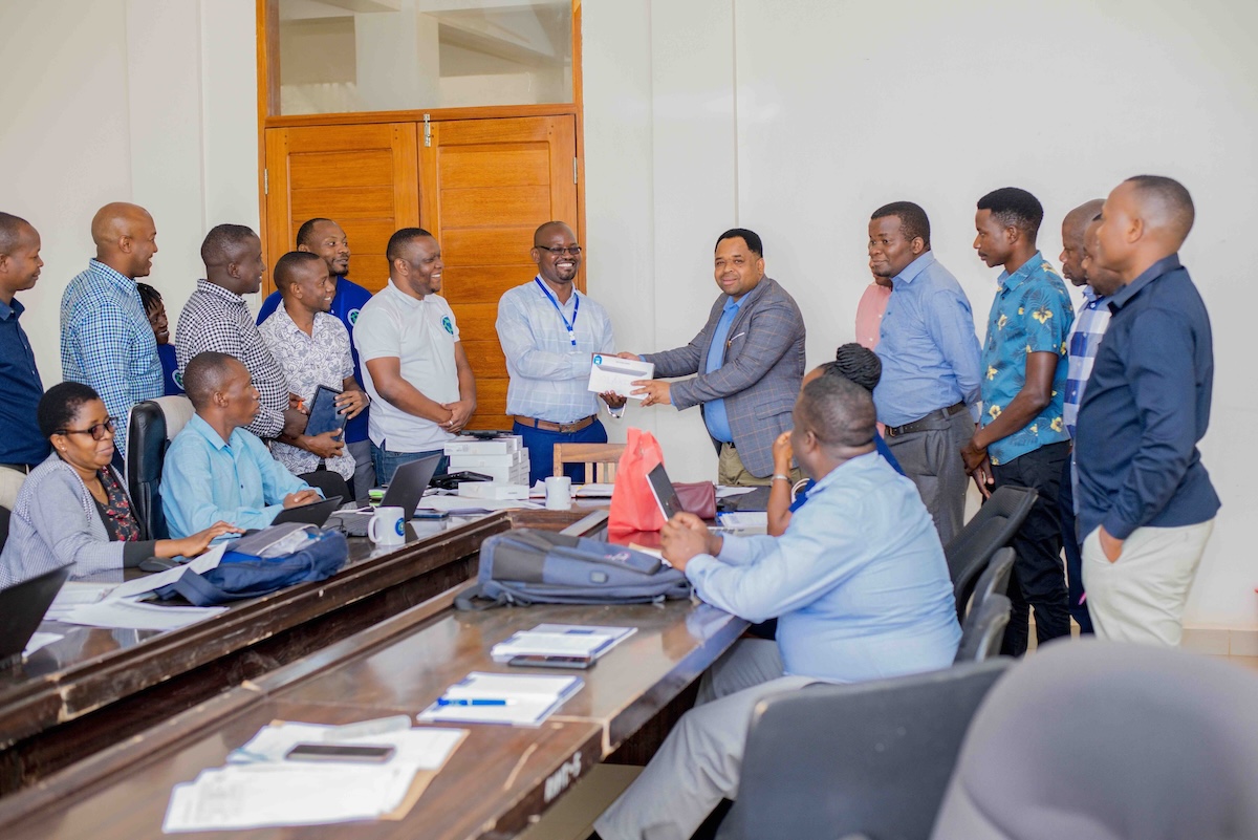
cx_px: 629
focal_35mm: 50
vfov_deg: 27.0
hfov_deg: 39.6
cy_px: 420
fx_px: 1748
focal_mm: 50
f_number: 3.2
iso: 400
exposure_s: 1/125
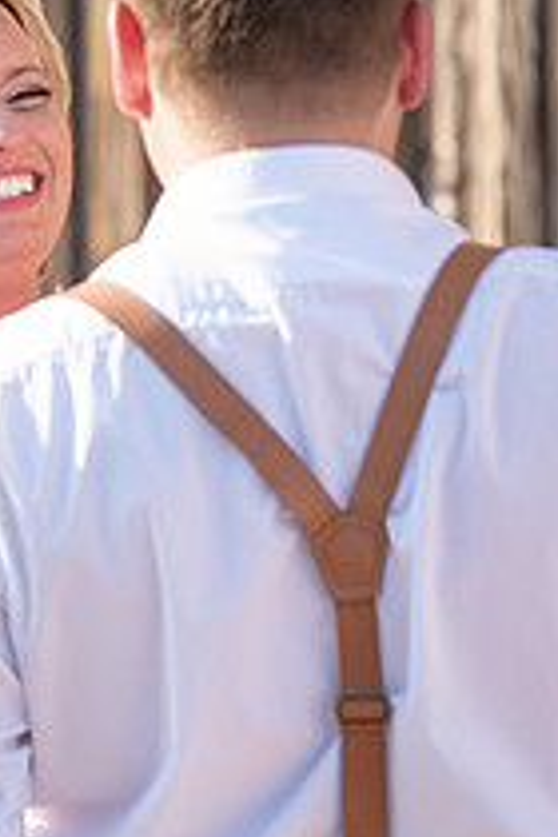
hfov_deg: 3.7
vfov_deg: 5.6
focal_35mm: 367
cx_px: 12
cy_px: 307
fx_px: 8532
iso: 100
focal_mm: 171
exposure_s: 1/800
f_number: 4
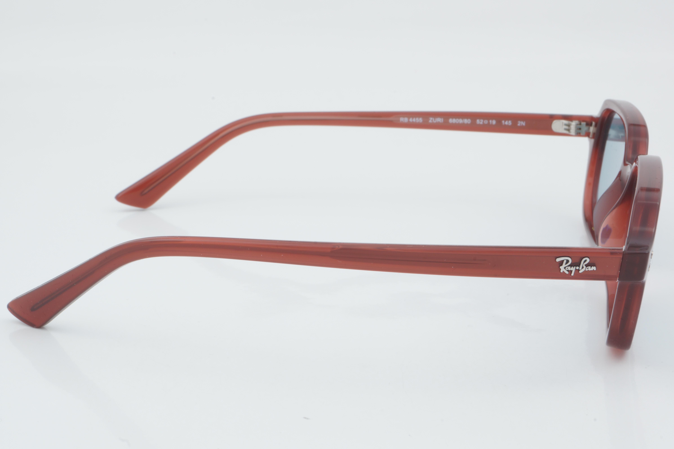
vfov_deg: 18.2
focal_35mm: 75
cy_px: 224
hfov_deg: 27.0
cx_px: 337
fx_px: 1404
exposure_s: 1/3
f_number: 32
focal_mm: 50
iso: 100
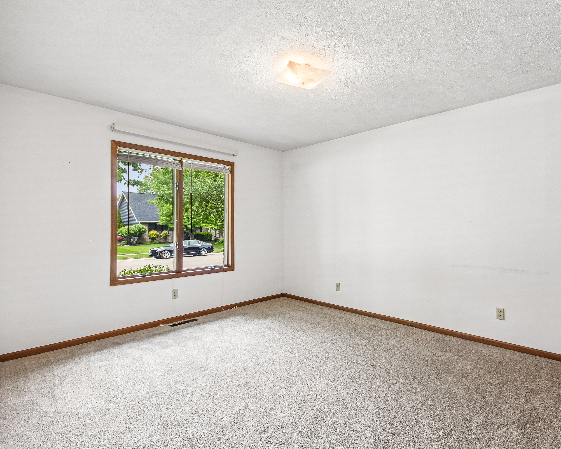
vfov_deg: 77.0
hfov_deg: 89.0
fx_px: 282
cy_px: 223
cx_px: 322
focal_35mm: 17
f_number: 8
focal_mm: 10
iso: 400
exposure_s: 1/25
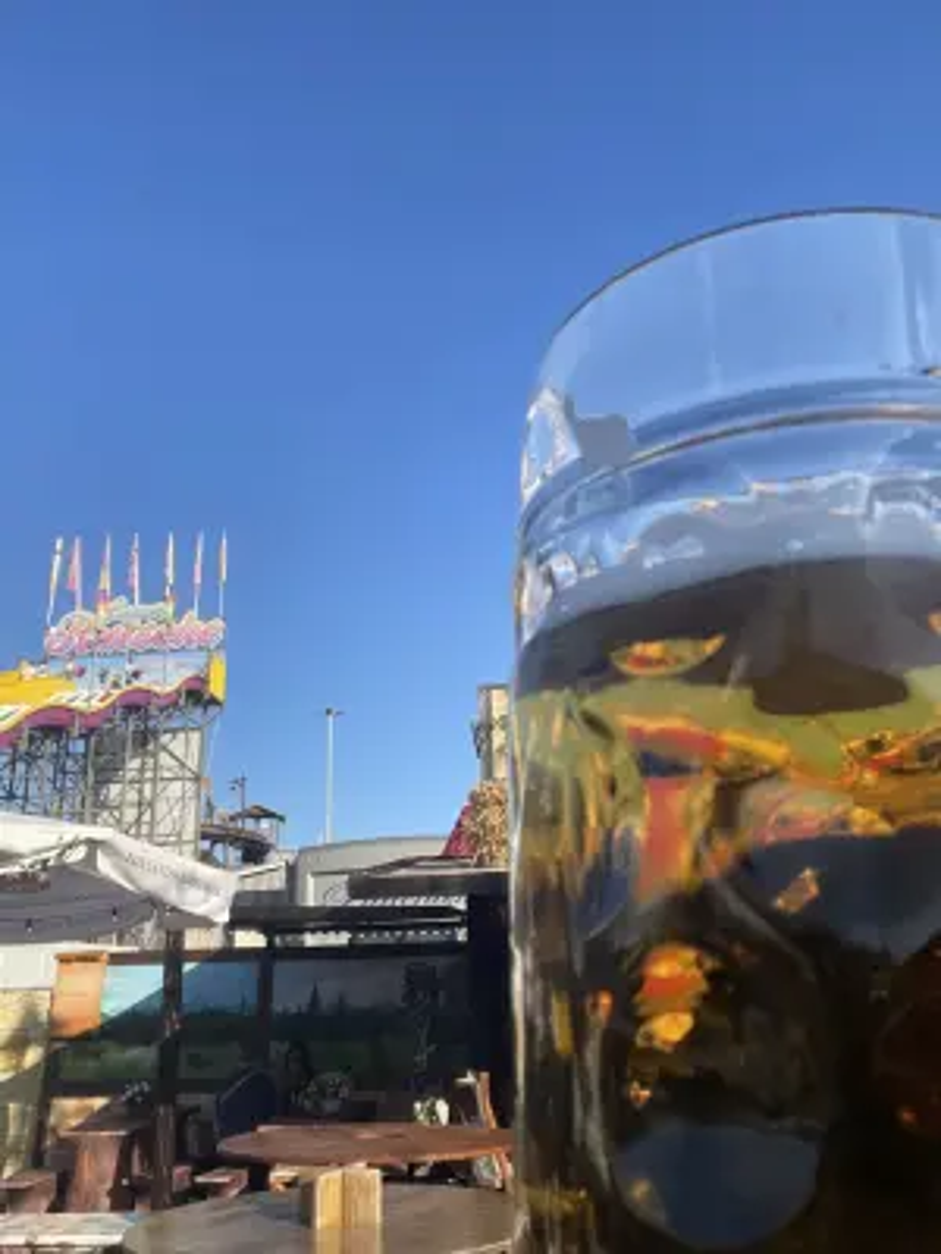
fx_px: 1087
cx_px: 470
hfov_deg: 46.8
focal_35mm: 30
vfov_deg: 60.0
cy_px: 627
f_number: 2.2
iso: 25
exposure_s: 1/915
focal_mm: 2.71
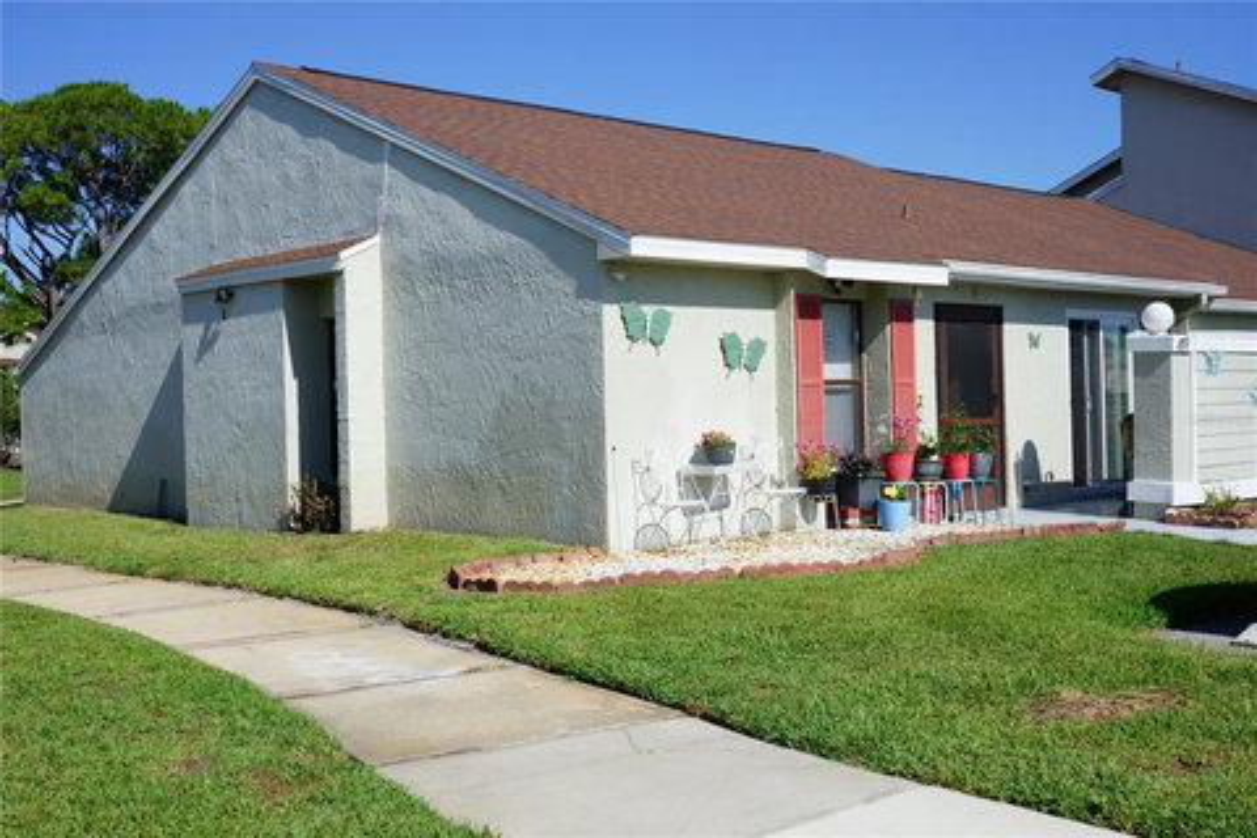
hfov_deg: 48.5
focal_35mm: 40
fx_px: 1397
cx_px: 628
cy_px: 419
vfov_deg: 33.4
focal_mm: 40
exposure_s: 1/320
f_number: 11
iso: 100
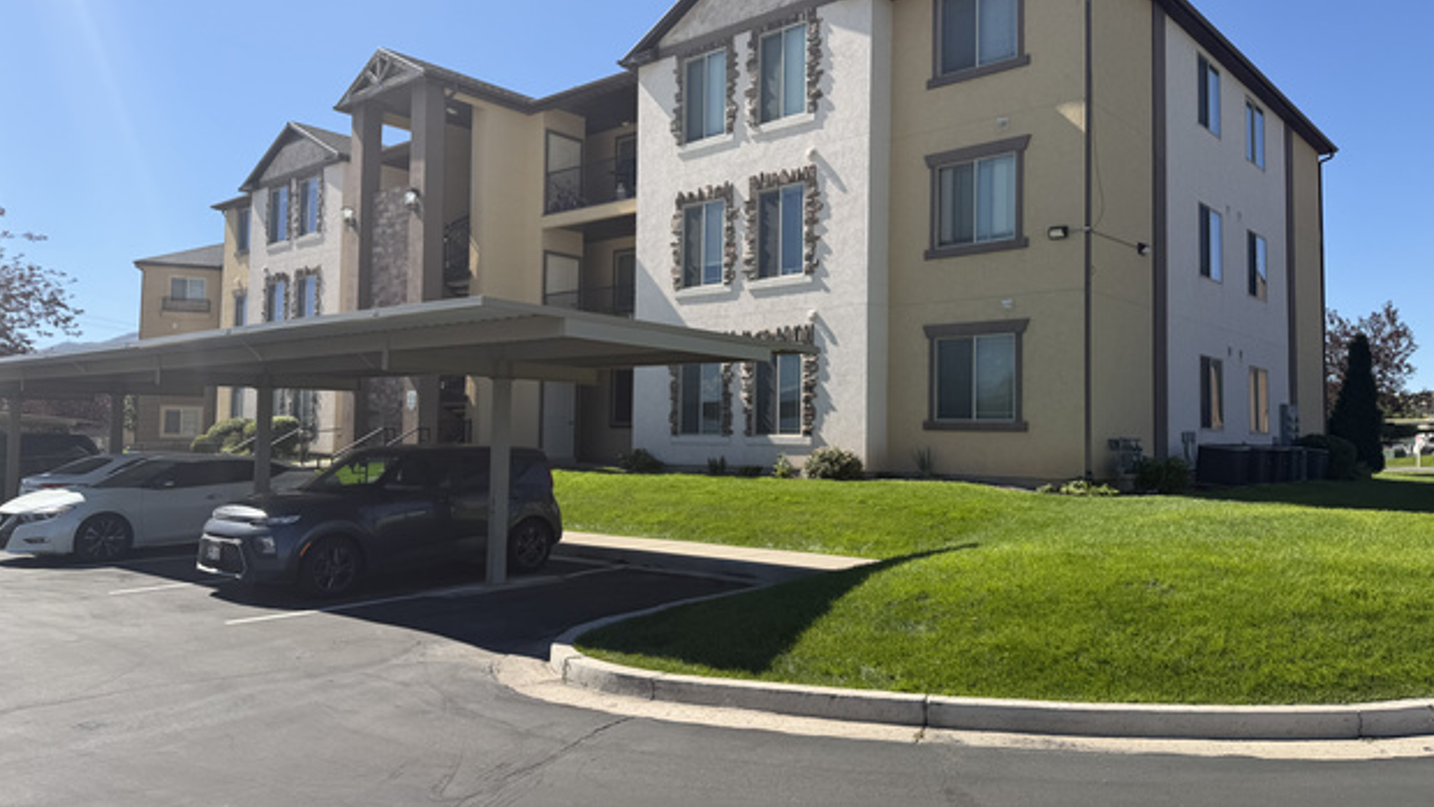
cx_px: 722
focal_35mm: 27
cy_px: 372
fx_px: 1027
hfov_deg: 69.9
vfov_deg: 42.9
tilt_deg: +2.6
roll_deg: -0.6
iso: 80
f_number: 1.78
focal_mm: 6.76
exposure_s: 1/3425
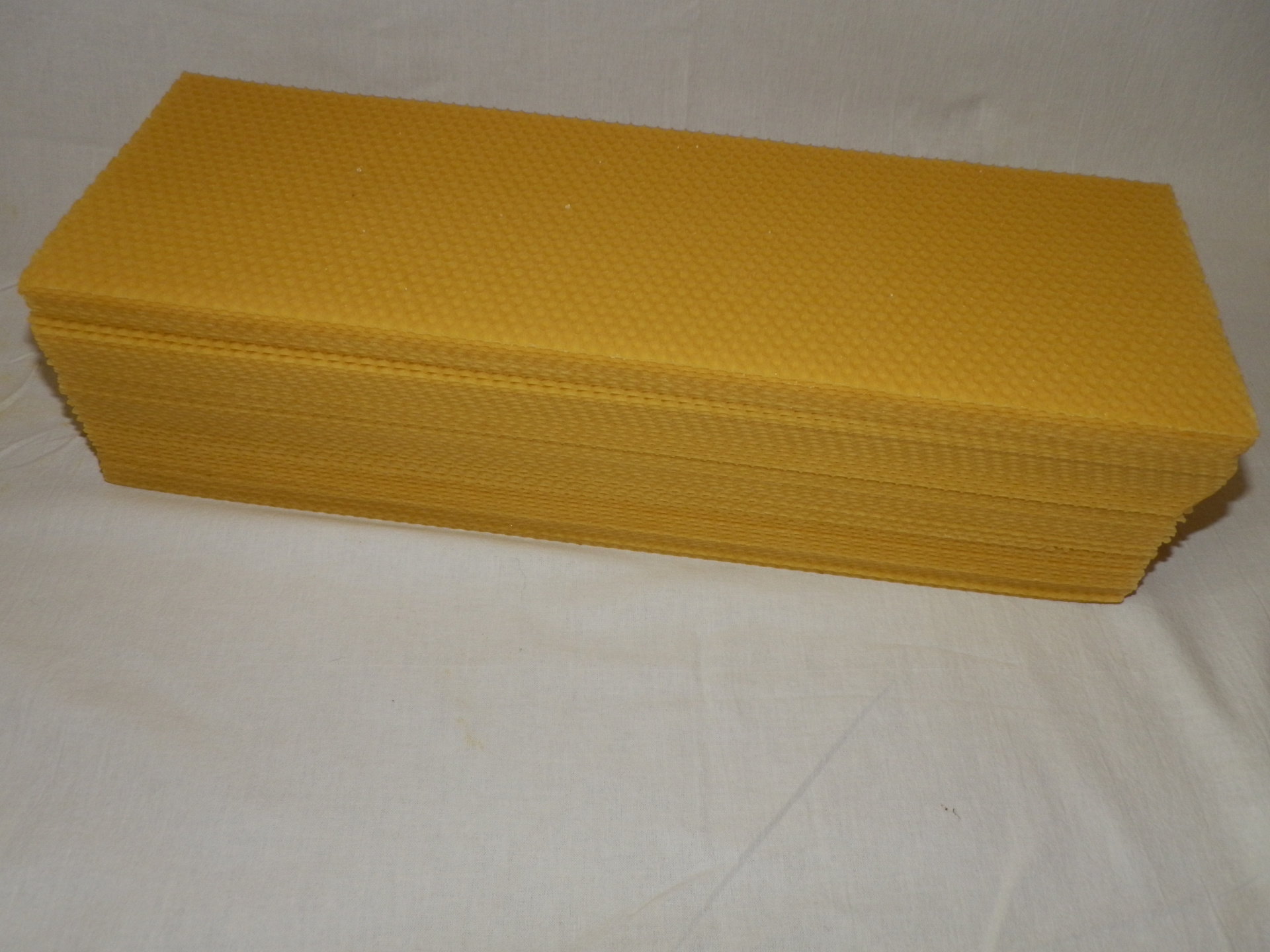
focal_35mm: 28
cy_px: 476
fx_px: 1027
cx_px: 635
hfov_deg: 63.4
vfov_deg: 49.7
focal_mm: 5
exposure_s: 1/30
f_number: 3.3
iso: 100
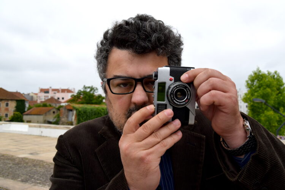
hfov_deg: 57.2
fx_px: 261
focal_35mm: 33
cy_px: 95
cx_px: 142
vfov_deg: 40.0
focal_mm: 22
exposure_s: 1/320
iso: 200
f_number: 8
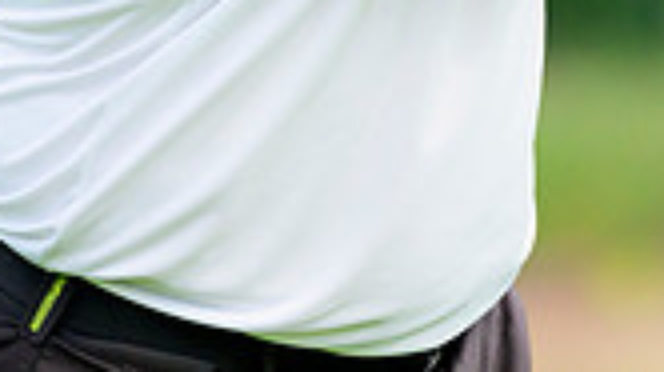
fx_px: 25751
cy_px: -398
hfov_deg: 1.5
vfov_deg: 0.8
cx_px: 400
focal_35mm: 1464
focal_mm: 400
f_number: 5.6
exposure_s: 1/1250
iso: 1000
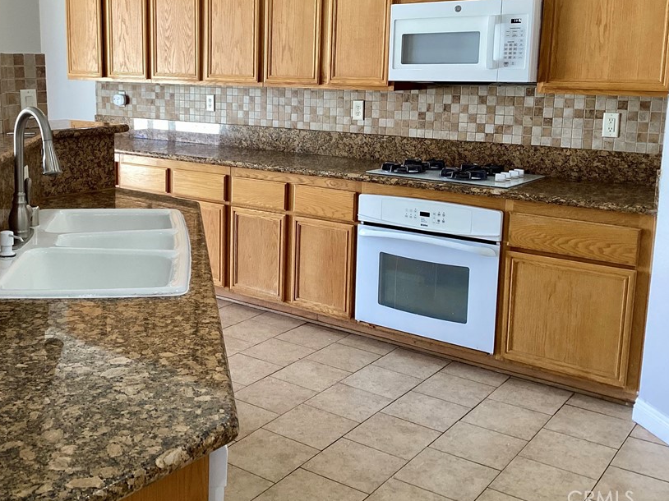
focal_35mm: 39
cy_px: 195
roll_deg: -2.1
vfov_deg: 36.6
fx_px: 754
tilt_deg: -10.2
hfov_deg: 47.6
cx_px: 264
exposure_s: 1/60
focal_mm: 3.3
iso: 125
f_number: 2.4
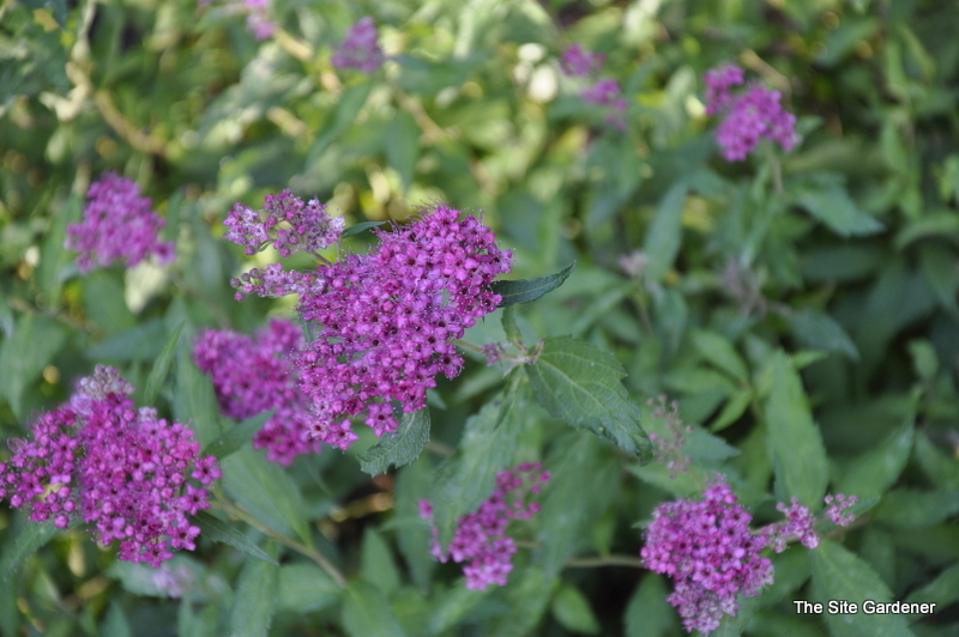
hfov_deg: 13.1
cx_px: 480
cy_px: 318
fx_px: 4192
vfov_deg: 8.7
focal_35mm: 158
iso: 450
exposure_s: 1/60
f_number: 5.6
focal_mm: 105
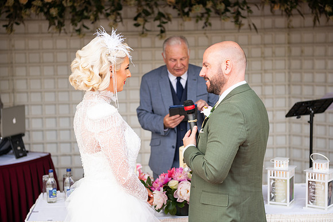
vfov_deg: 19.5
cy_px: 111
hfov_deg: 28.8
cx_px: 166
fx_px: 648
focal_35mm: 70
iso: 100
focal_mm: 70
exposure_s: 1/160
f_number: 3.5
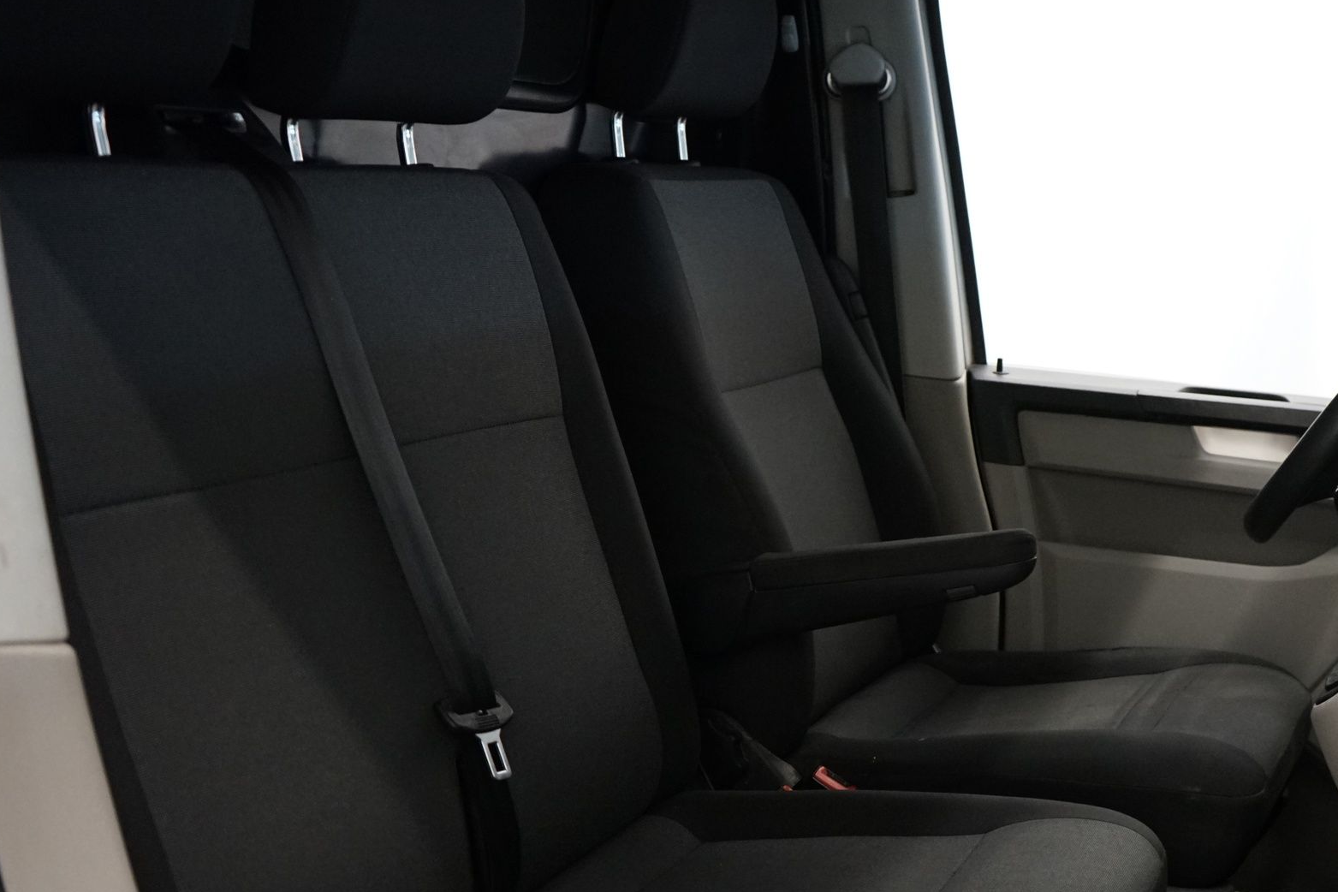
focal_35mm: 48
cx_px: 922
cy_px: 581
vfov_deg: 27.9
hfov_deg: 40.5
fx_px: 1784
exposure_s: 1/160
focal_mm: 30
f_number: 3.5
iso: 2500
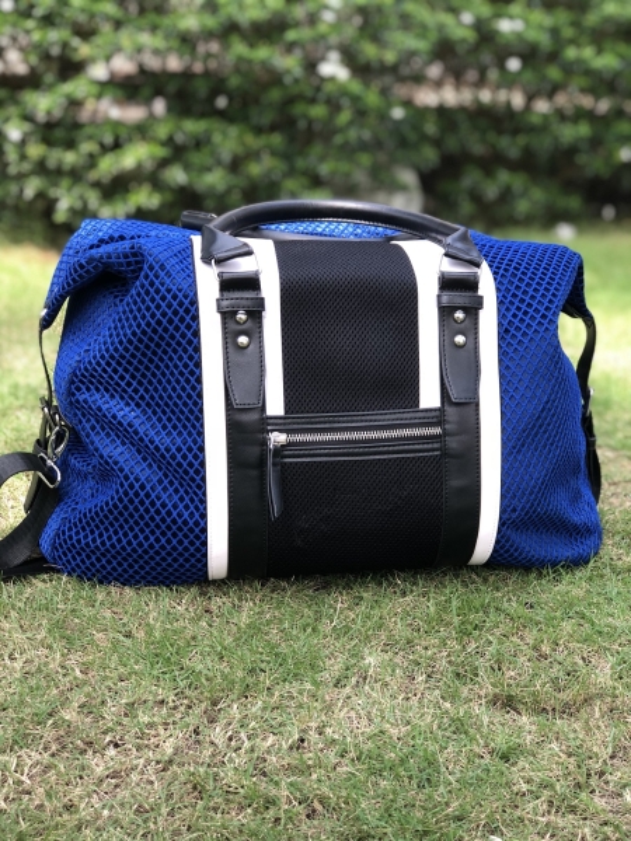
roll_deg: -2.3
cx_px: 316
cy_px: 420
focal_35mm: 57
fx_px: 1385
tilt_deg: -12.9
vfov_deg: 33.8
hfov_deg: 25.7
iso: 25
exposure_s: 1/50
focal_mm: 6.6
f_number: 2.8
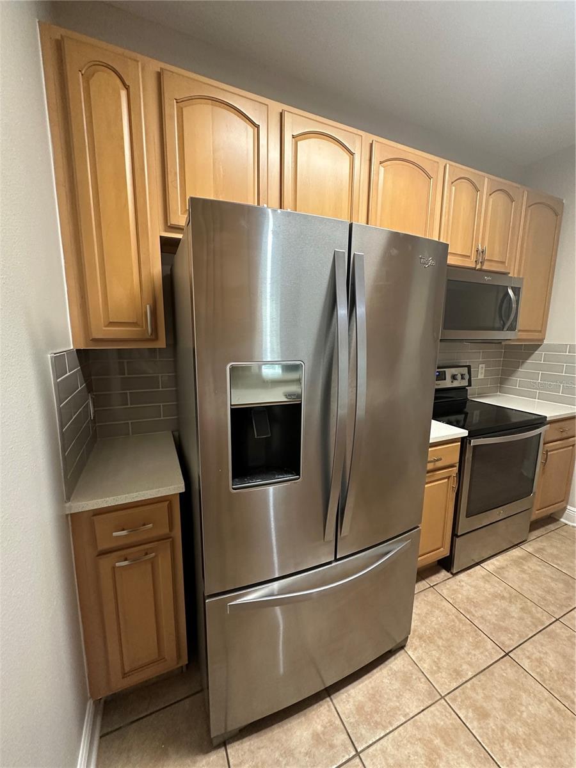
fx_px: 311
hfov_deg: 85.7
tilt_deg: -9.6
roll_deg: -0.9
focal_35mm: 14
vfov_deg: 102.1
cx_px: 288
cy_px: 384
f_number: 2.2
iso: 320
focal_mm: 2.22
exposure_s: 1/60
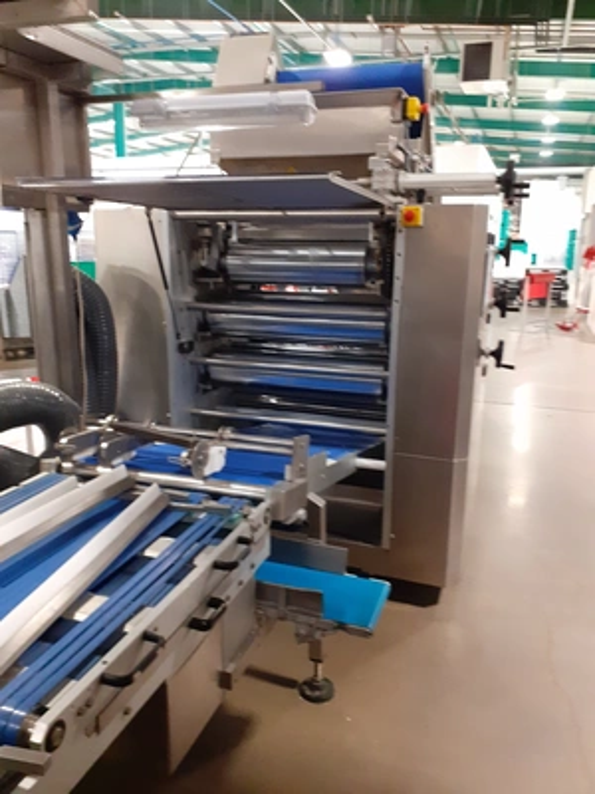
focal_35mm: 27
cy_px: 397
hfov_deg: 51.4
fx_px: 619
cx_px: 298
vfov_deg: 65.3
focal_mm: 3.6
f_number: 1.9
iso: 320
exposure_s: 1/25
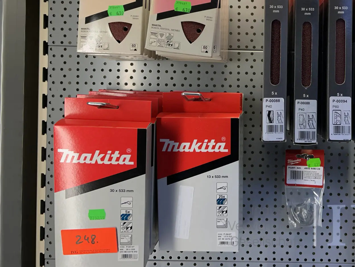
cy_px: 82
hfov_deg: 45.1
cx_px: 269
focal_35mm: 40
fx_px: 410
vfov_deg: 35.5
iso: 50
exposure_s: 1/100
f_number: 1.5
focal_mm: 5.7
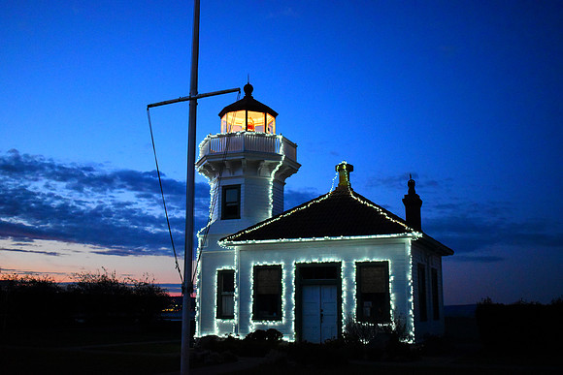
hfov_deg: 53.1
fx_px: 563
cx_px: 282
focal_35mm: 36
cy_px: 188
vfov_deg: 36.9
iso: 3600
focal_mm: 24
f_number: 4
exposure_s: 1/60
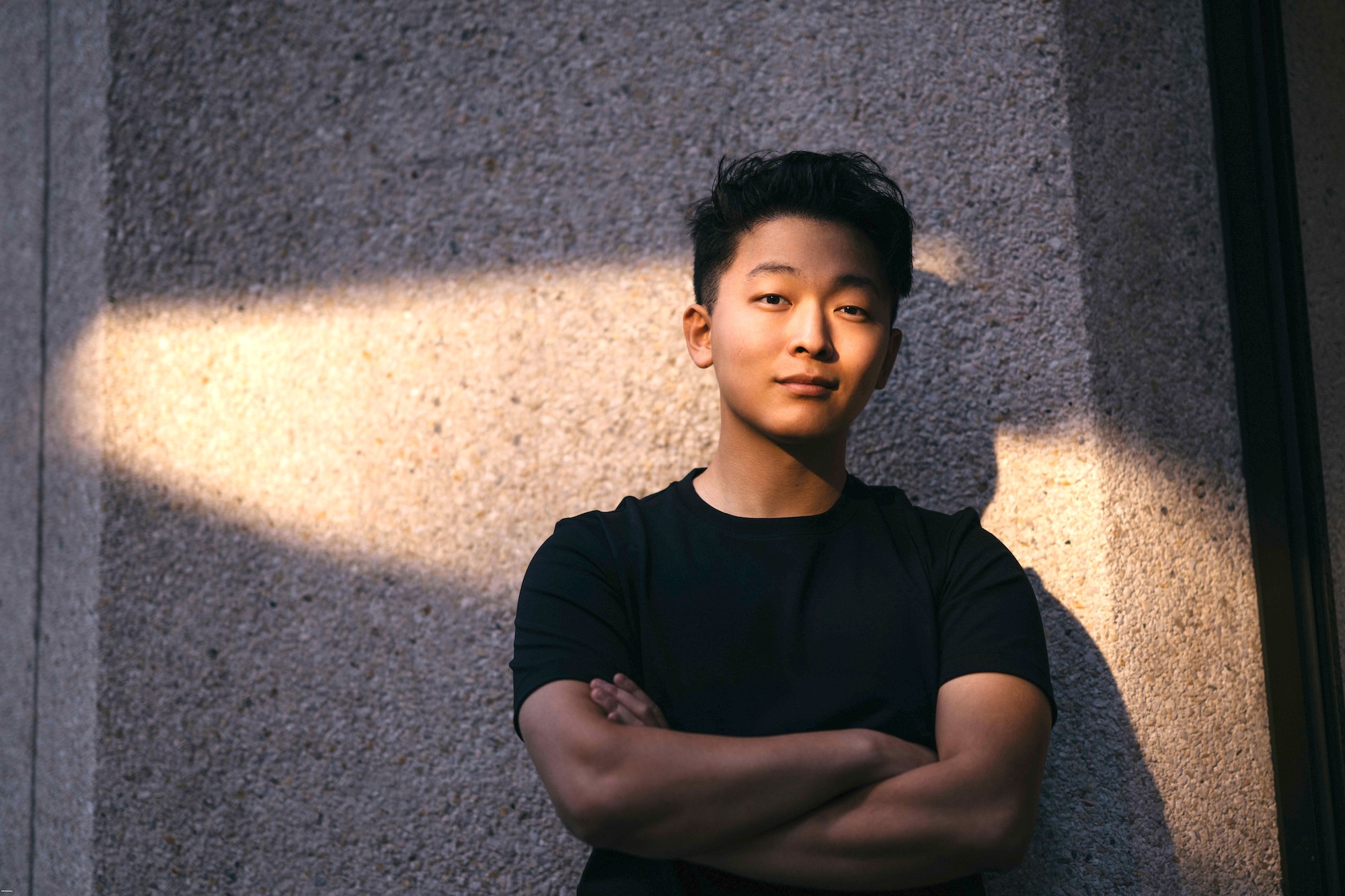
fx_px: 3175
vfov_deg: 16.1
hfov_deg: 23.9
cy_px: 448
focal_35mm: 85
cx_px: 672
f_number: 1.4
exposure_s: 1/250
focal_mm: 85
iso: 50
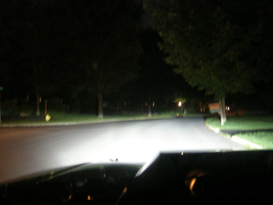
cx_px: 136
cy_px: 102
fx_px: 276
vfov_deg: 40.7
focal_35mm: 35
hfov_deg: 52.6
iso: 200
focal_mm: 5.4
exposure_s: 2
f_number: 2.8
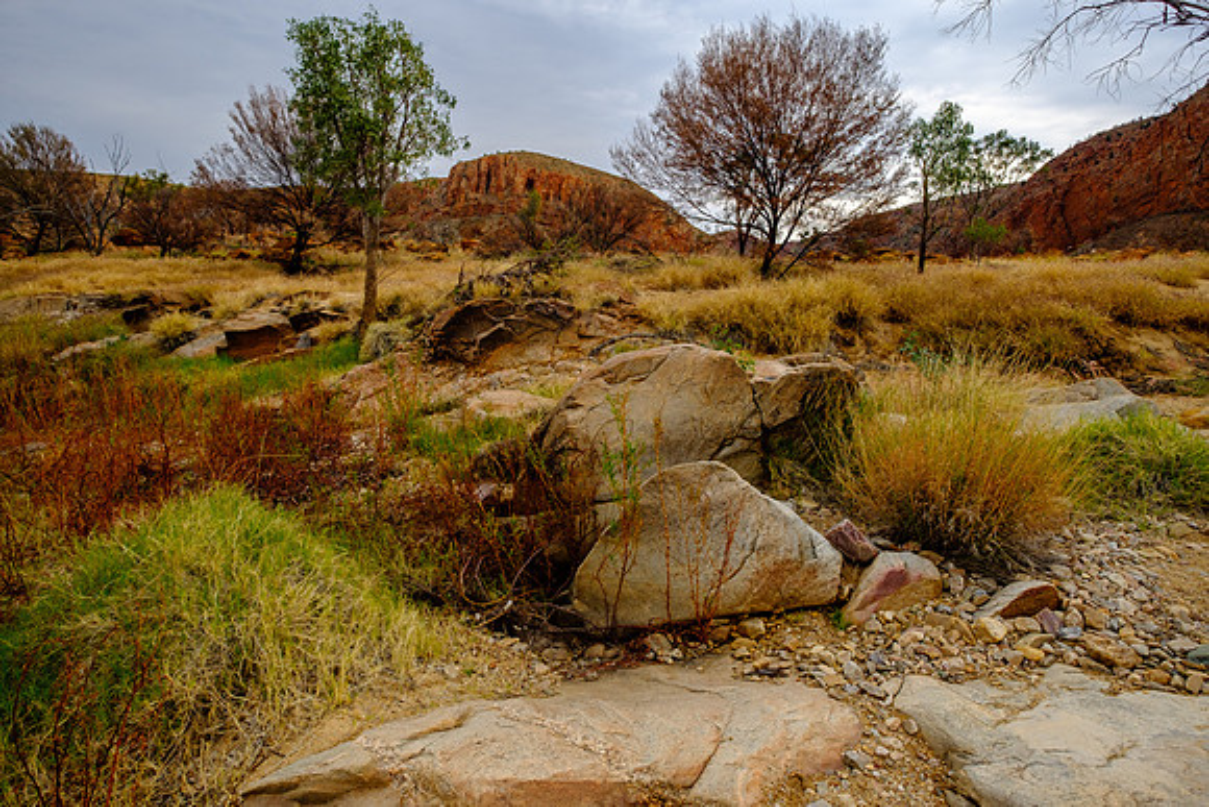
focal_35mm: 21
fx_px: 705
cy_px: 404
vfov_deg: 59.5
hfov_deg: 81.2
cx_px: 604
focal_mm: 13.8
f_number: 4
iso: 200
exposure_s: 1/600
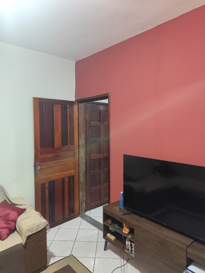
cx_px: 102
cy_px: 136
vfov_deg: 73.9
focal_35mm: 23
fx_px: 182
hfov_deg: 58.9
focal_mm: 6.19
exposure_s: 1/60
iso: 800
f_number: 1.65
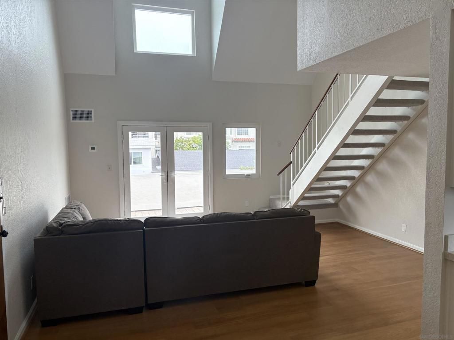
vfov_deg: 53.1
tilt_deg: -3.6
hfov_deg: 67.3
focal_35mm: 26
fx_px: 341
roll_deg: +1.0
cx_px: 227
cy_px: 170
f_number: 1.6
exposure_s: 1/232
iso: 64
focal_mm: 5.96
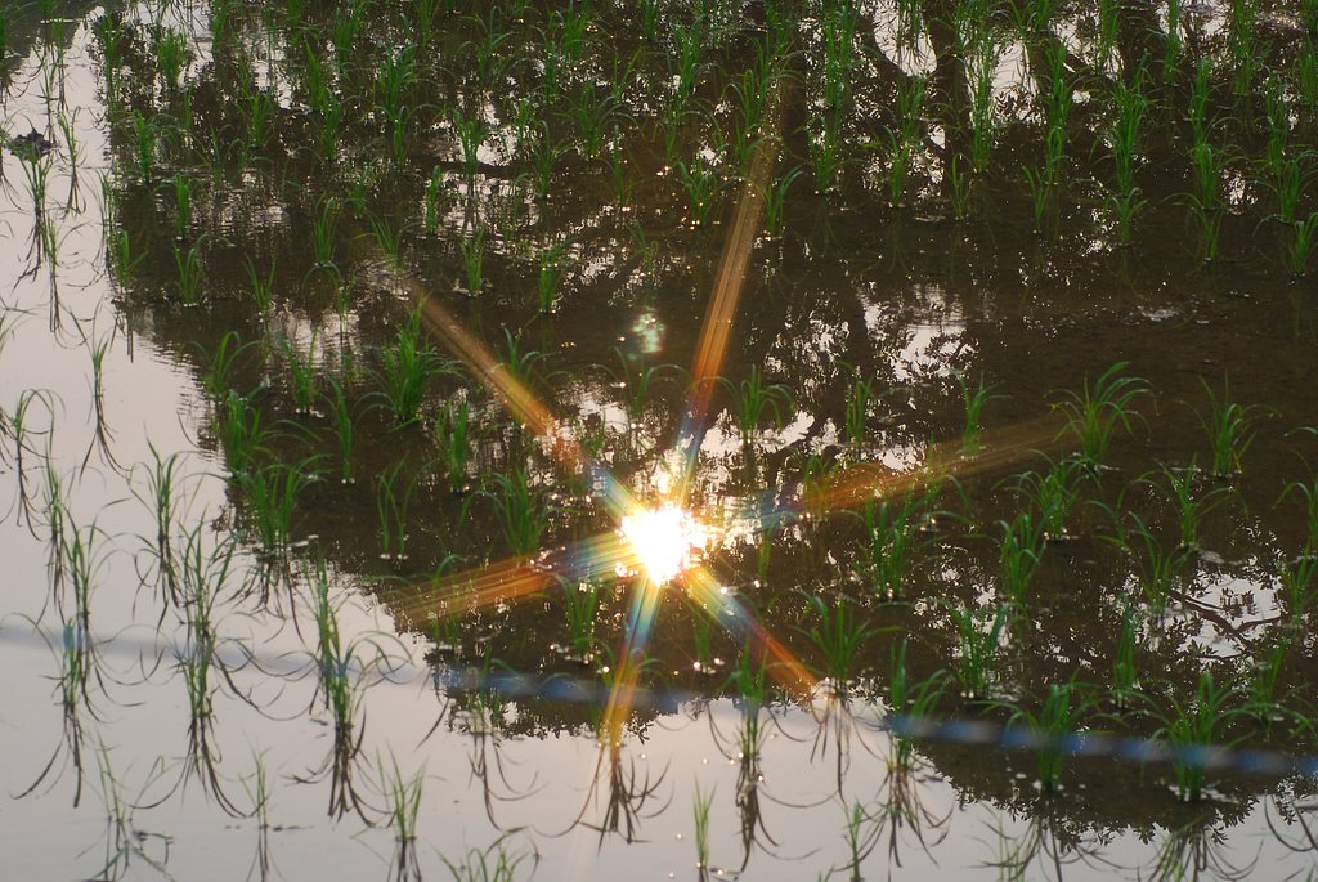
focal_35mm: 105
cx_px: 659
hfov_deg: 19.4
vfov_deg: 13.1
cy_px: 441
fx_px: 3848
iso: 200
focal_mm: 70
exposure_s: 1/100
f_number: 16
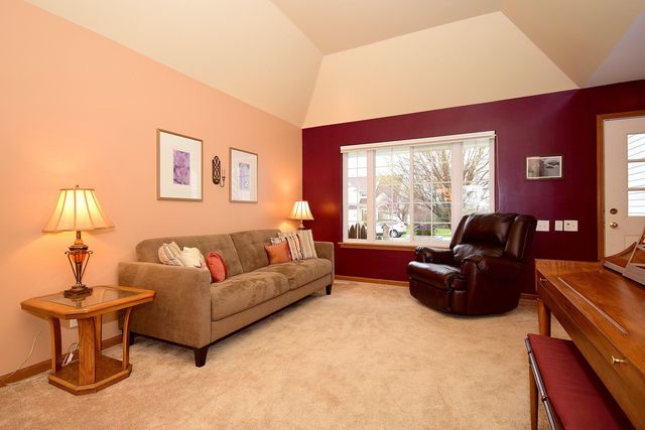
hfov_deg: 90.0
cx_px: 322
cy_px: 215
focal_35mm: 18
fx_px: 323
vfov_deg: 67.4
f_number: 6.3
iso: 640
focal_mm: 12
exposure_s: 1/60
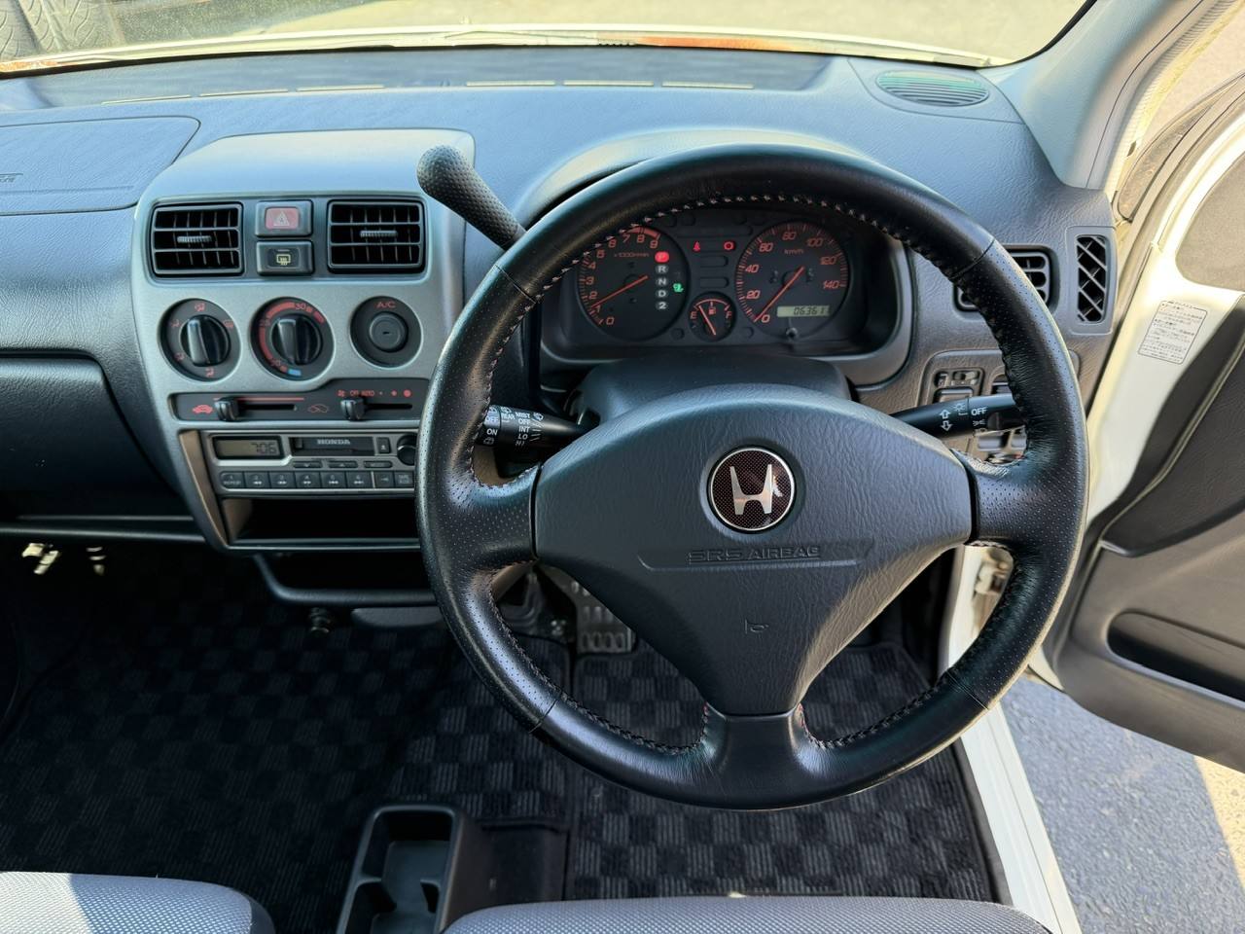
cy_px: 467
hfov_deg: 71.6
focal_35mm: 24
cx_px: 622
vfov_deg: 56.8
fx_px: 863
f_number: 1.78
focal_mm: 6.76
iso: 125
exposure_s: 1/182
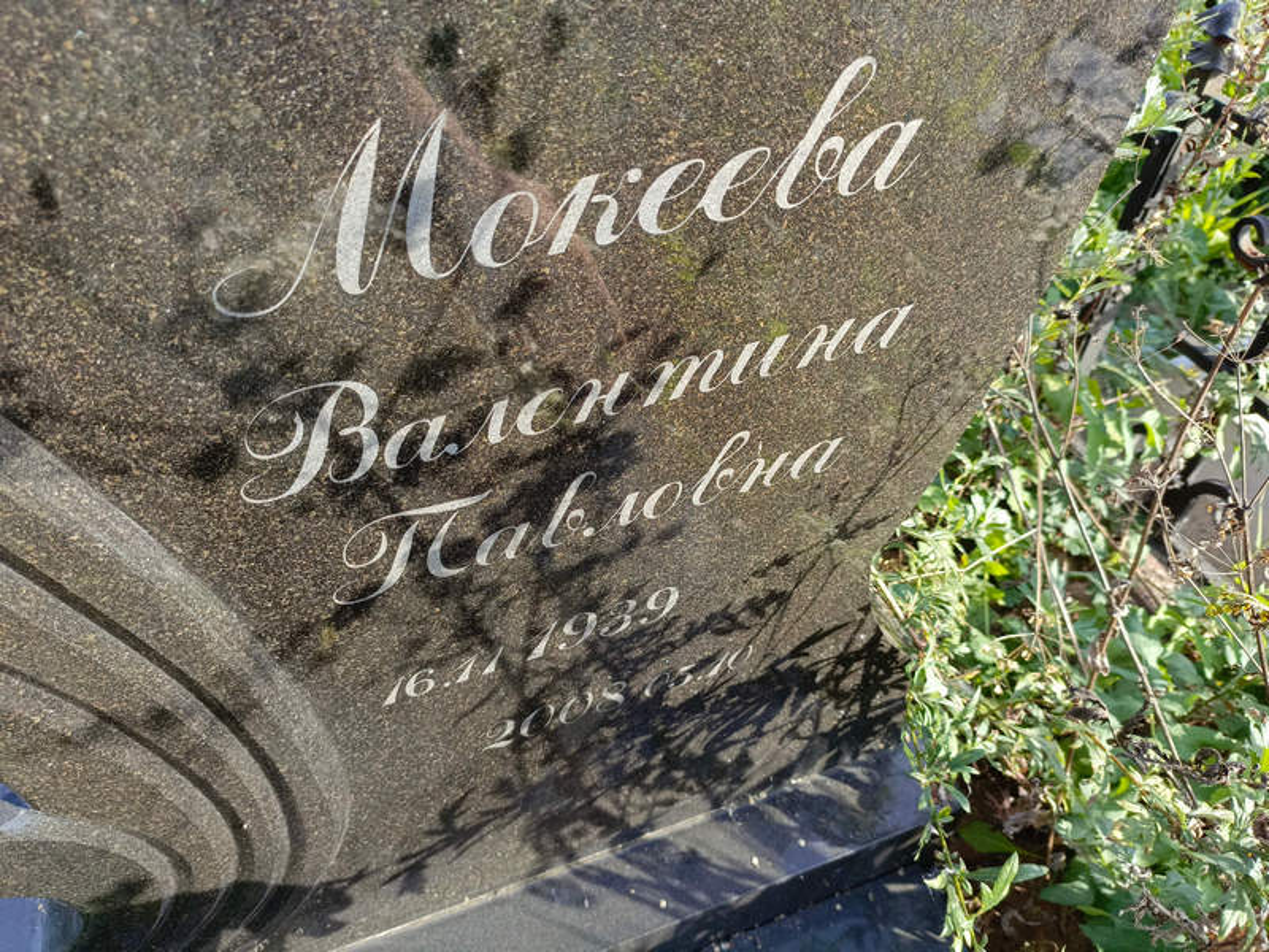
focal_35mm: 25
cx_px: 634
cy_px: 476
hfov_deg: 69.4
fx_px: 916
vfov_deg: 54.9
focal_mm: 4.76
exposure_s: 1/162
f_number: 1.69
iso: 110
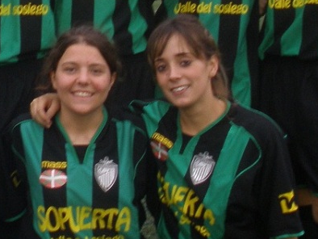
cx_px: -35
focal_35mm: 137
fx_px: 1259
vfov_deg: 10.7
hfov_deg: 14.1
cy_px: -26
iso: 100
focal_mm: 6.3
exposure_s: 1/30
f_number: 3.5
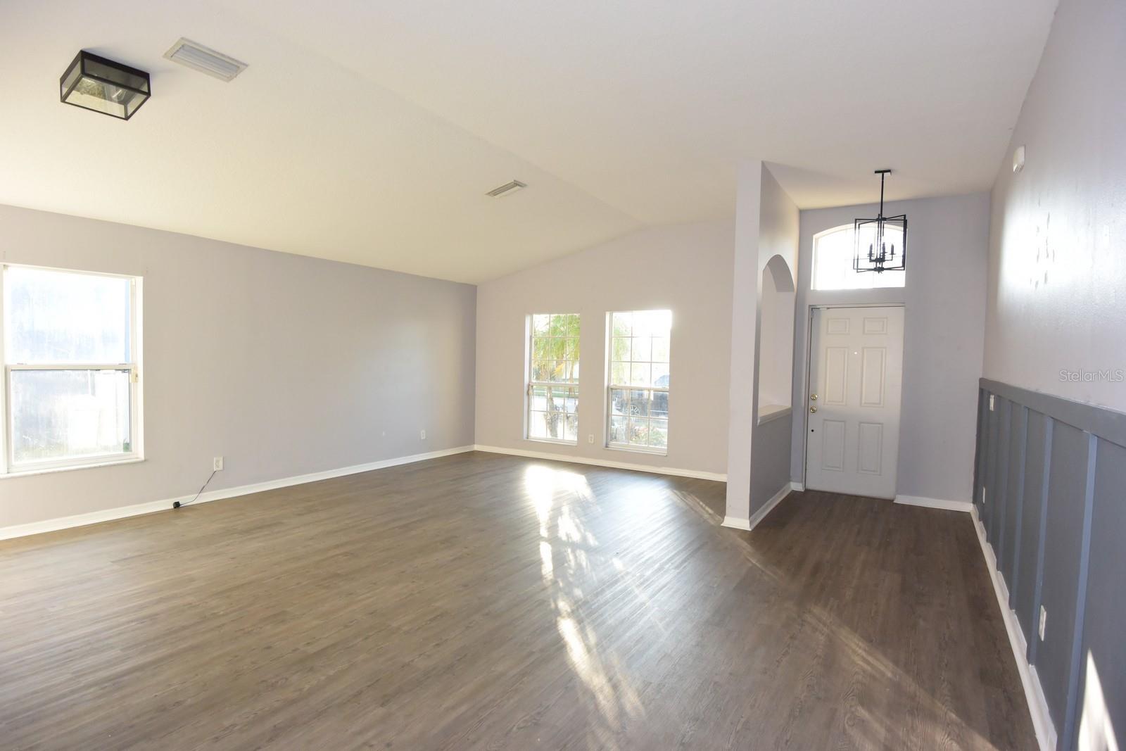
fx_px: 563
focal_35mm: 18
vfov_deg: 67.4
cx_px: 563
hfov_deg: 90.0
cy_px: 376
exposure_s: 1/125
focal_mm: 6.7
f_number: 3.5
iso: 560
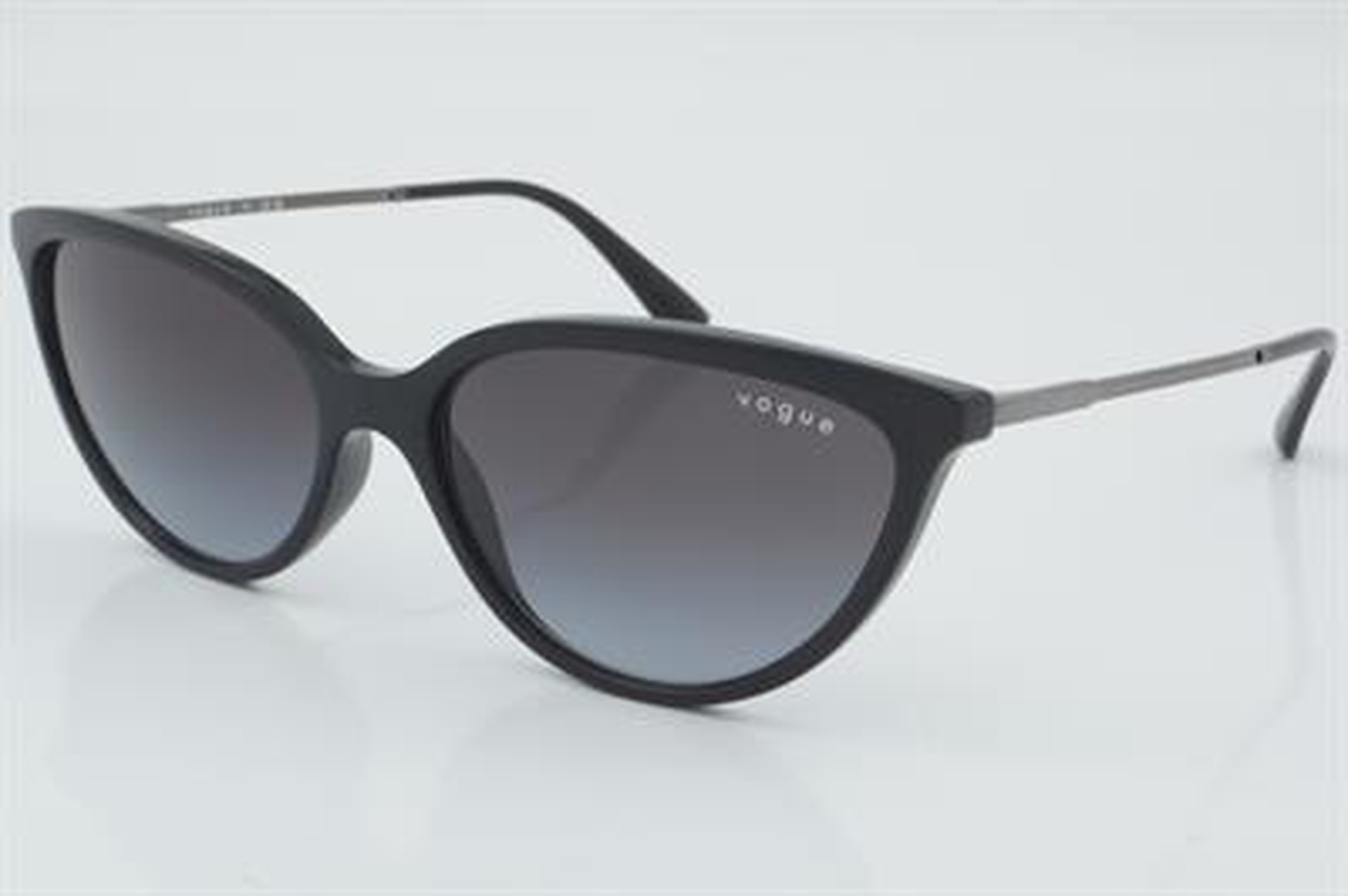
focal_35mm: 75
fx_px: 2806
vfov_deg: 18.2
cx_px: 674
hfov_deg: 27.0
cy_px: 448
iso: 100
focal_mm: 50
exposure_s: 1/3
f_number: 32
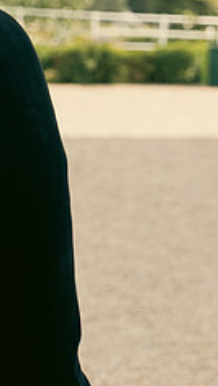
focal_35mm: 180
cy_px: 74
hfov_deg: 6.6
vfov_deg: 11.9
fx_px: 1847
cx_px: -193
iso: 125
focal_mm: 47
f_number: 3.5
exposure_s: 1/400
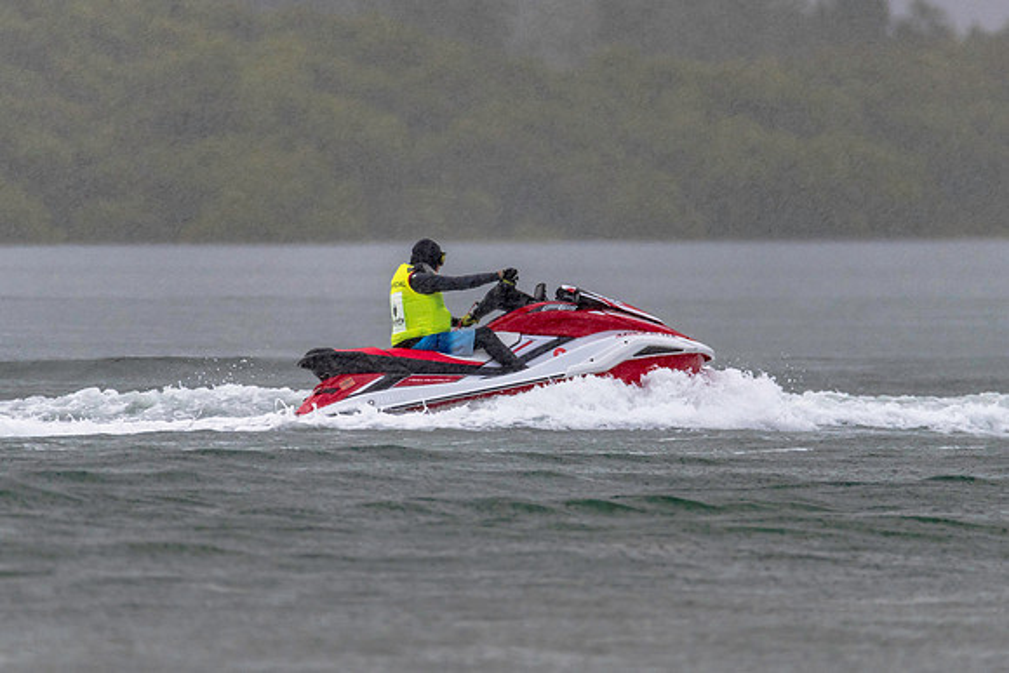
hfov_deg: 2.5
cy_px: 316
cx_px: 469
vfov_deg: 1.6
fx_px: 23410
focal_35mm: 835
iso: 800
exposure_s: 1/500
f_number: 6.3
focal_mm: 600
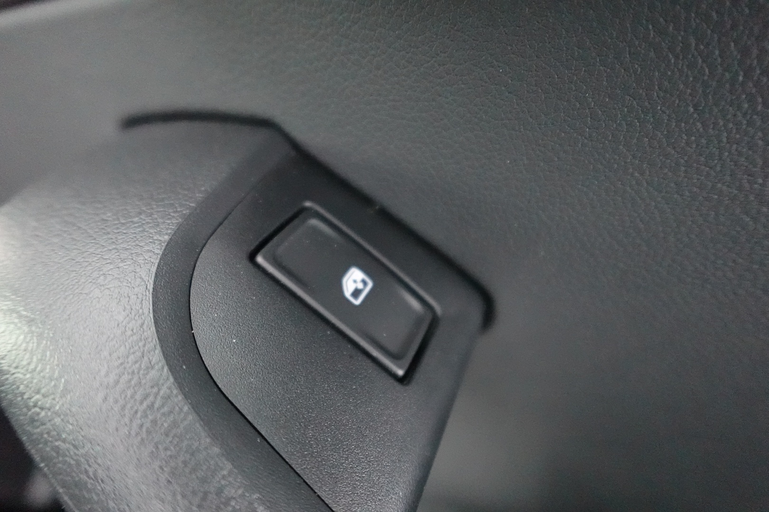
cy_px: 256
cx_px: 384
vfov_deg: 61.9
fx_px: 427
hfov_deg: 84.0
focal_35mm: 20
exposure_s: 1/40
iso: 6400
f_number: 2
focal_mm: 7.6
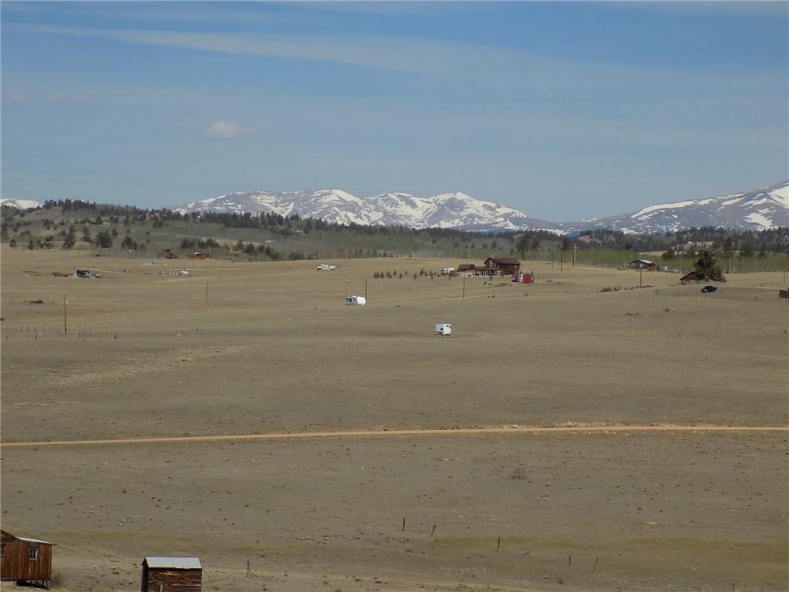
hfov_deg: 14.9
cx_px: 394
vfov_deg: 11.2
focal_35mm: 132
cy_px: 296
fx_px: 3009
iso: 80
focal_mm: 23.4
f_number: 5
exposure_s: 1/1000
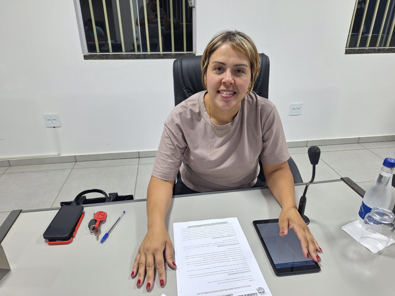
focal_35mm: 23
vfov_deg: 58.9
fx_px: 262
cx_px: 198
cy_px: 148
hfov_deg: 73.9
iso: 100
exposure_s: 1/40
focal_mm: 5.54
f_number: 1.8
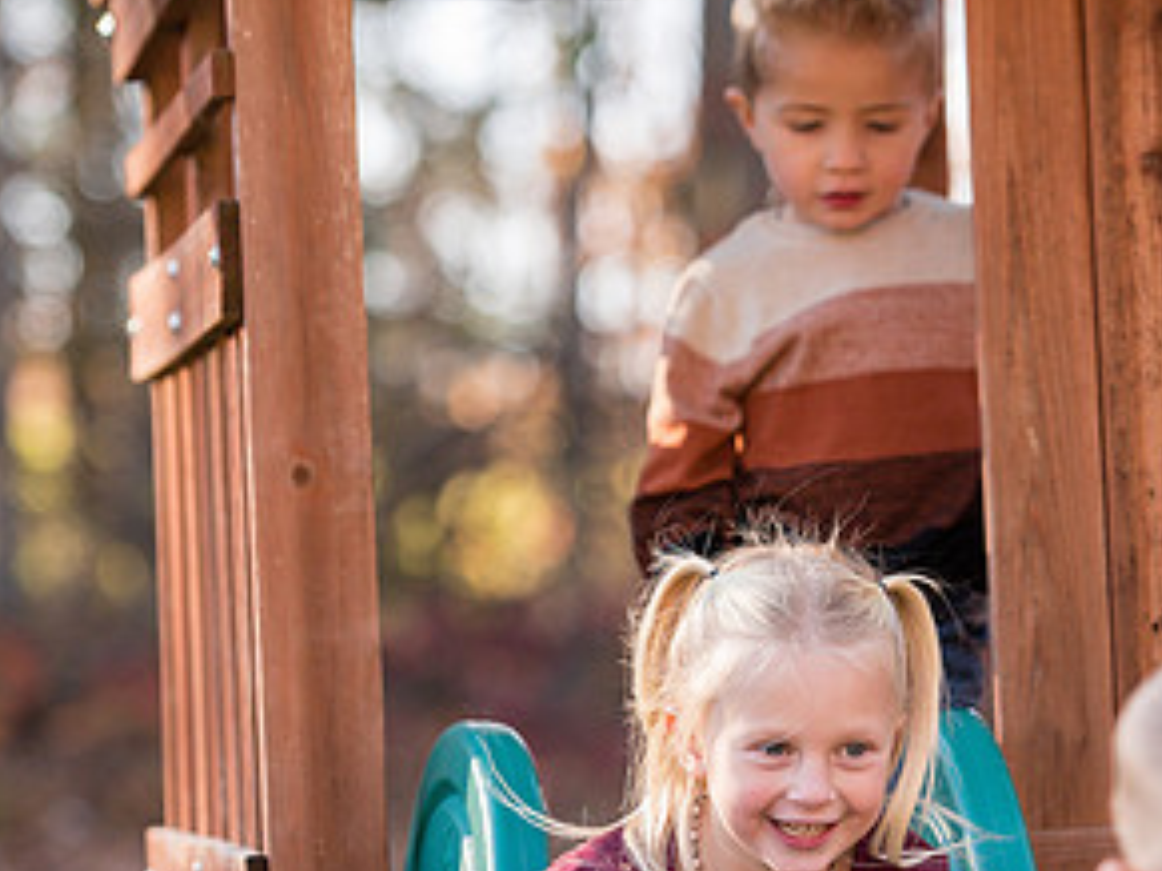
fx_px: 7718
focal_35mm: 230
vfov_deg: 6.4
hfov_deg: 8.6
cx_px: 791
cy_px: 709
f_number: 2.8
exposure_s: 1/640
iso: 500
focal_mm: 120
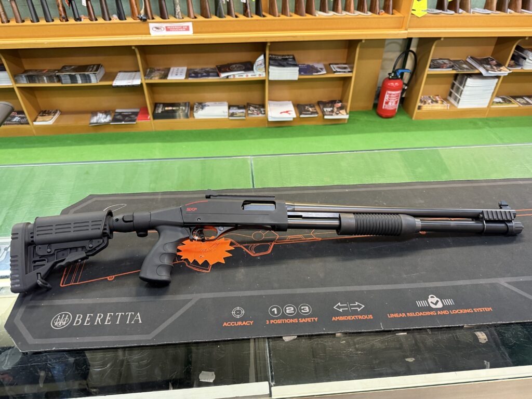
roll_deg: -0.8
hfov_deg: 71.6
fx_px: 369
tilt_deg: -39.1
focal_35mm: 24
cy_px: 200
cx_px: 266
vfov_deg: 56.8
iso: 320
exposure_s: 1/50
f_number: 1.78
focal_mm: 6.76
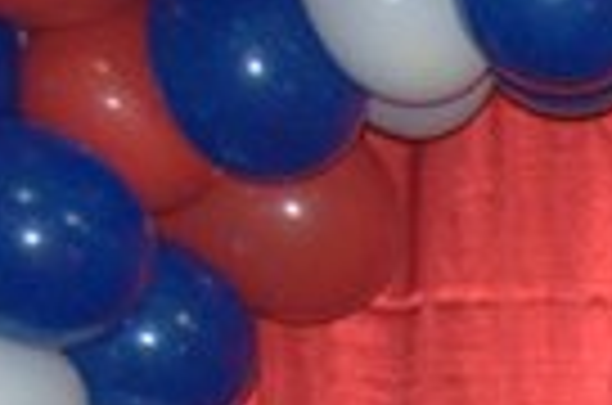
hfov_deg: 9.6
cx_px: 1292
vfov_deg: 6.6
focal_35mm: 198
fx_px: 3358
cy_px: 882
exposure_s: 1/60
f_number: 4
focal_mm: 28
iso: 800
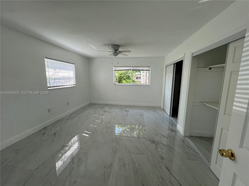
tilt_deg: -8.3
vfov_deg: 89.9
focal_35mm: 13
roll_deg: -1.1
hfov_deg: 106.2
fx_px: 94
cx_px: 124
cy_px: 93
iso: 50
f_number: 1.8
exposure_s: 1/120
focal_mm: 1.57
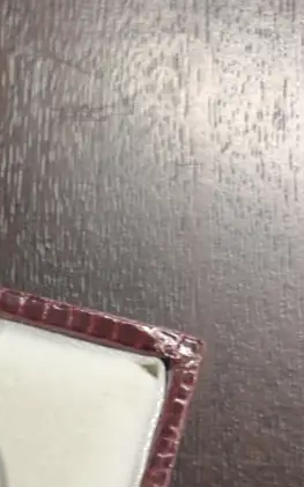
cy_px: 445
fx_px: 888
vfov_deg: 29.3
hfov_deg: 17.9
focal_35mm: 67
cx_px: -111
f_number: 1.8
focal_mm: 4.25
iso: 50
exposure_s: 1/50
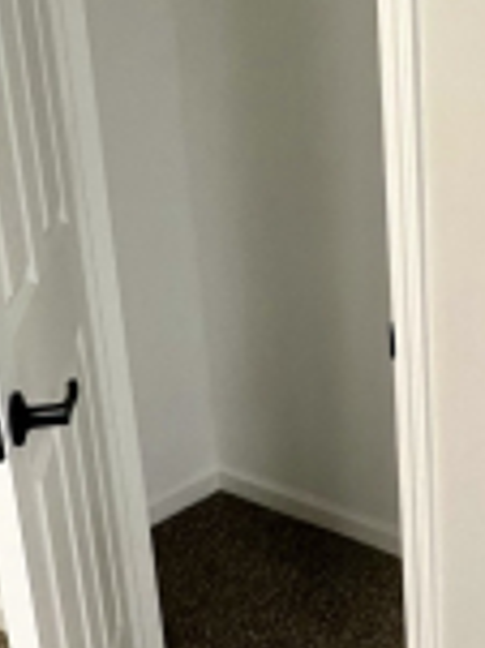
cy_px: 273
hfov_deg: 22.4
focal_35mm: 62
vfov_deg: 31.2
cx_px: 519
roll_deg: -0.7
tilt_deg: -17.1
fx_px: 1160
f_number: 2.2
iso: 250
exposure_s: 1/60
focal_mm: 2.22
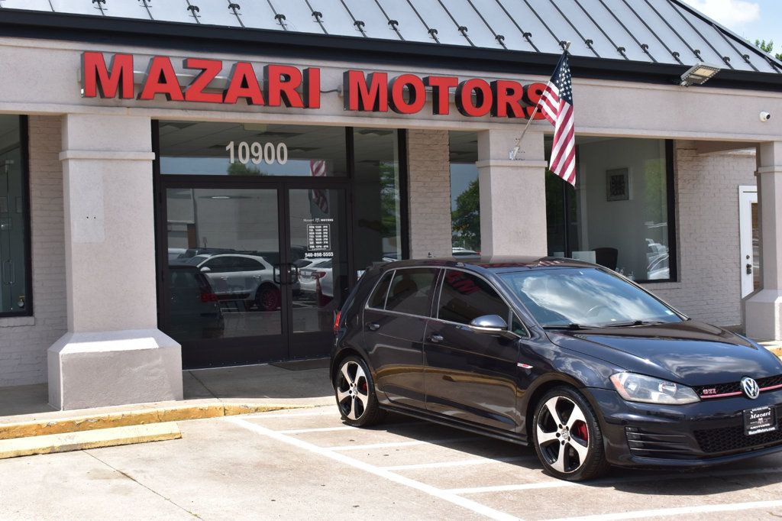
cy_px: 260
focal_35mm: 51
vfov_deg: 26.5
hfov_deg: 38.9
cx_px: 391
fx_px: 1107
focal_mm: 34
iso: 400
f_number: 11
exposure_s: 1/400
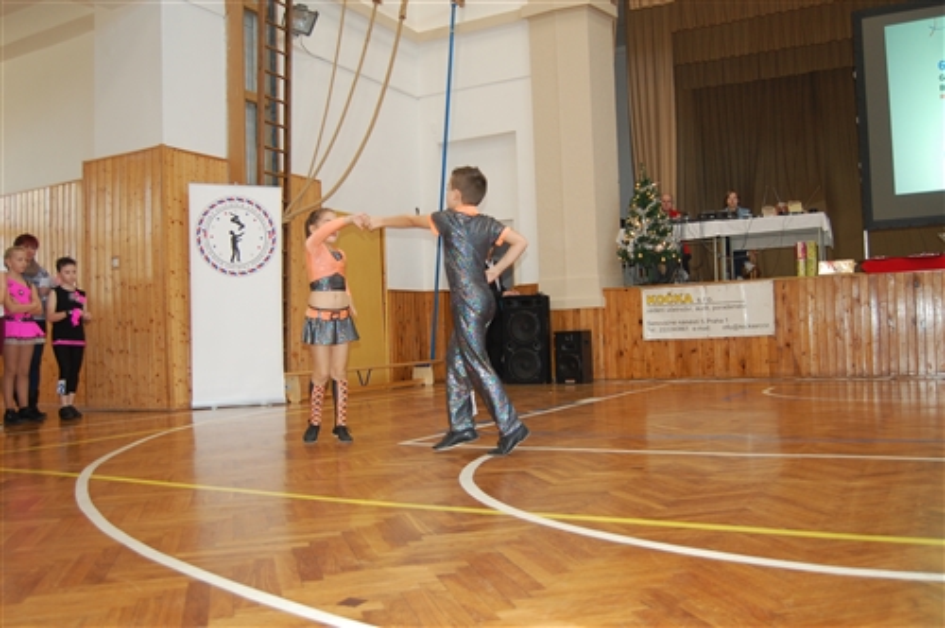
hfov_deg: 57.3
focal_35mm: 33
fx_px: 865
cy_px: 314
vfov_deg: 39.9
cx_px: 472
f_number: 3.8
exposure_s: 1/60
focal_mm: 22
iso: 400
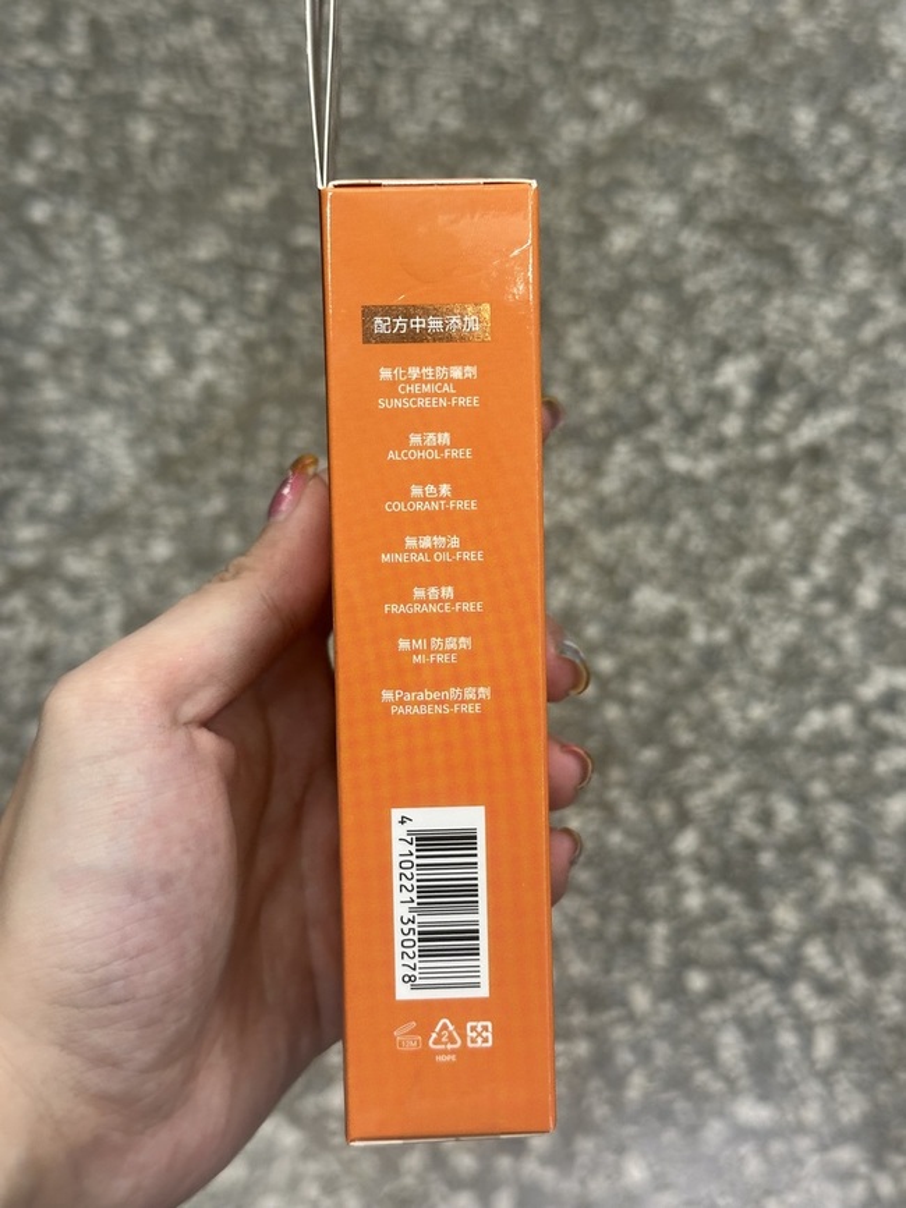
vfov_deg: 39.7
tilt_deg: -60.6
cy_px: 604
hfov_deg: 30.3
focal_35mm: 48
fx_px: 1675
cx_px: 453
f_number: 1.78
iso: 125
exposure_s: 1/60
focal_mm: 6.86
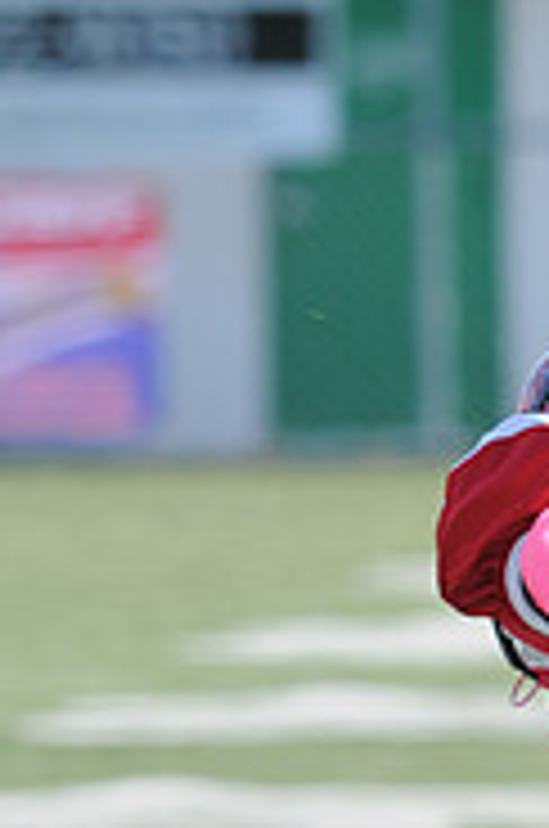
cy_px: 1156
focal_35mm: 1415
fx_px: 32488
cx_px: 542
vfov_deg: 1.5
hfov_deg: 1.0
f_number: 6.3
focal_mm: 300
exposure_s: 1/500
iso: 200
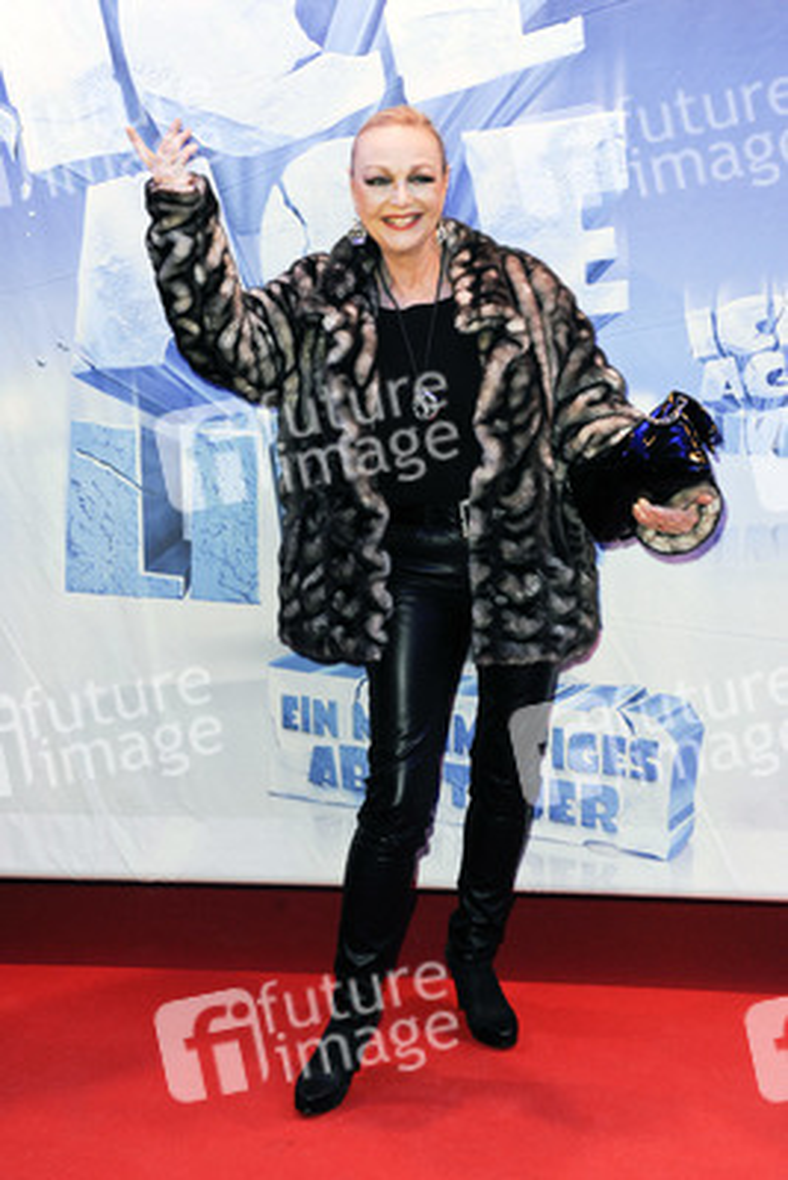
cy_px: 590
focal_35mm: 52
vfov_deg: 38.2
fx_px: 1706
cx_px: 394
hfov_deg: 26.0
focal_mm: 52
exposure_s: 1/200
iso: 1600
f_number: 5.6
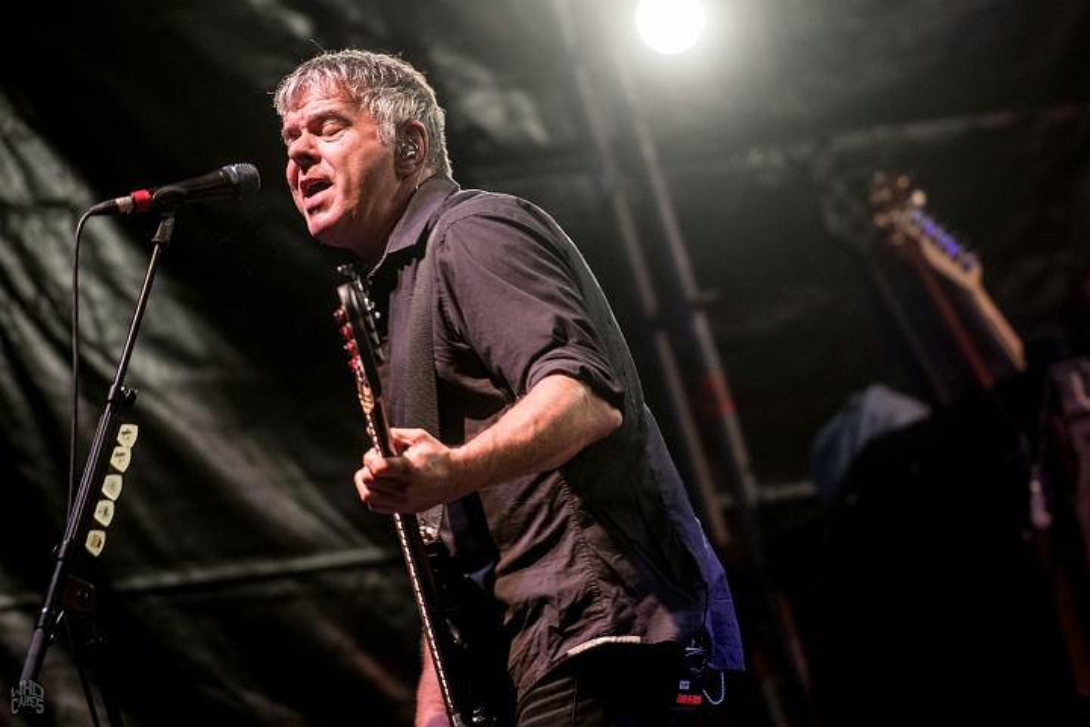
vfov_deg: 4.6
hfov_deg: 6.9
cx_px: 545
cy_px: 364
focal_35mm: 300
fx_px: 9083
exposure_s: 1/100
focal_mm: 200
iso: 1250
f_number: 2.8
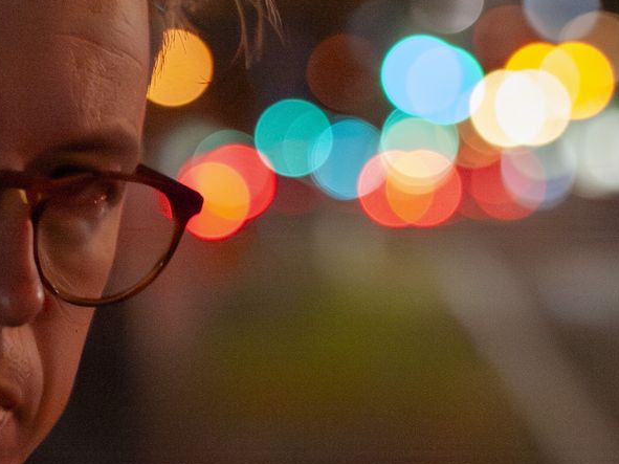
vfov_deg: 7.6
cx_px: 136
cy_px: 293
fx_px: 3486
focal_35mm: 195
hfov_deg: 10.1
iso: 3200
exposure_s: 1/250
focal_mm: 45
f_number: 1.8
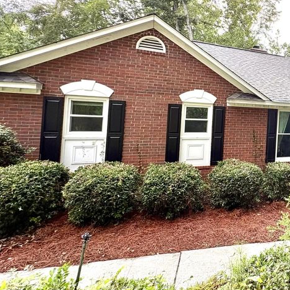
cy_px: 106
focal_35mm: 27
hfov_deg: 48.3
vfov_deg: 58.2
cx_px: 292
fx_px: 256
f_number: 2.2
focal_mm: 2.22
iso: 64
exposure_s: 1/247
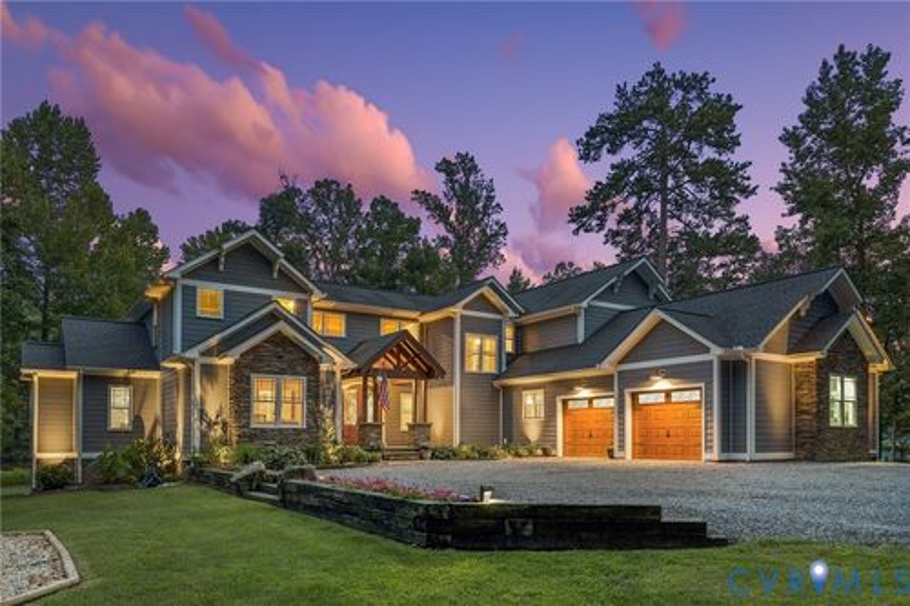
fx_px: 606
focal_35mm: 24
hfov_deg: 73.8
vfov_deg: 53.1
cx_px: 455
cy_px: 303
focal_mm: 24
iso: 250
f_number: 7.1
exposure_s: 1
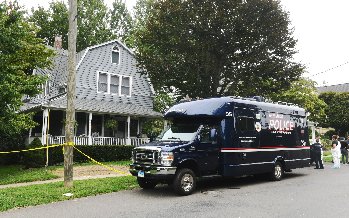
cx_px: 175
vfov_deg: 41.8
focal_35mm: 30
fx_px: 285
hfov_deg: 62.9
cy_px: 111
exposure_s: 1/50
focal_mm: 29
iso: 200
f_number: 5.6
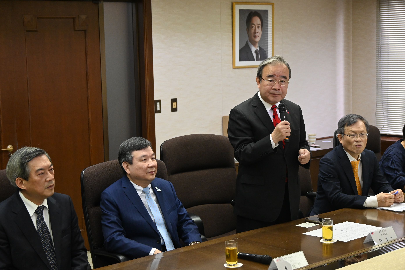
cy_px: 135
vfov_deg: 20.6
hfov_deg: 30.5
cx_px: 202
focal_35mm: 66
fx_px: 742
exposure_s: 1/125
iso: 1800
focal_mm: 44
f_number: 4.5
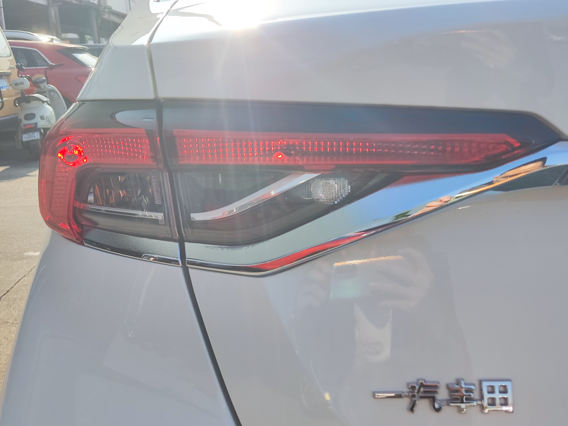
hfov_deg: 51.4
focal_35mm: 36
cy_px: 214
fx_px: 591
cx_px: 286
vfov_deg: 39.7
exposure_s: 1/1919
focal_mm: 4.71
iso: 50
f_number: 1.79
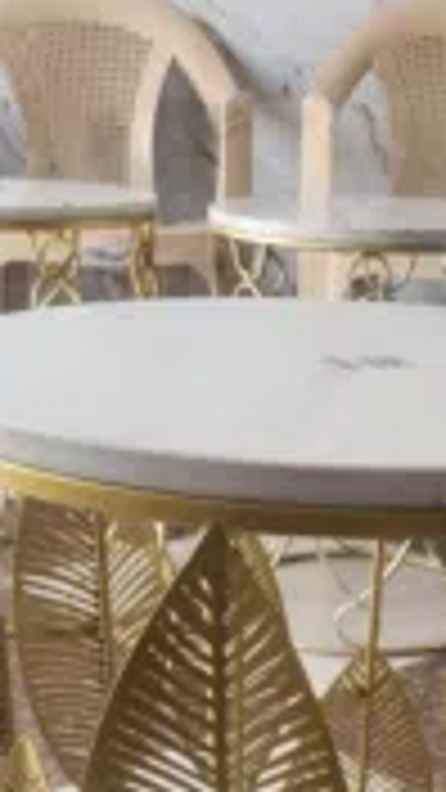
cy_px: 860
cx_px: 306
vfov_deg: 32.5
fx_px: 1198
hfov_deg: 21.0
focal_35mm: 57
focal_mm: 6.4
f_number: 1.8
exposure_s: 1/180
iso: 160
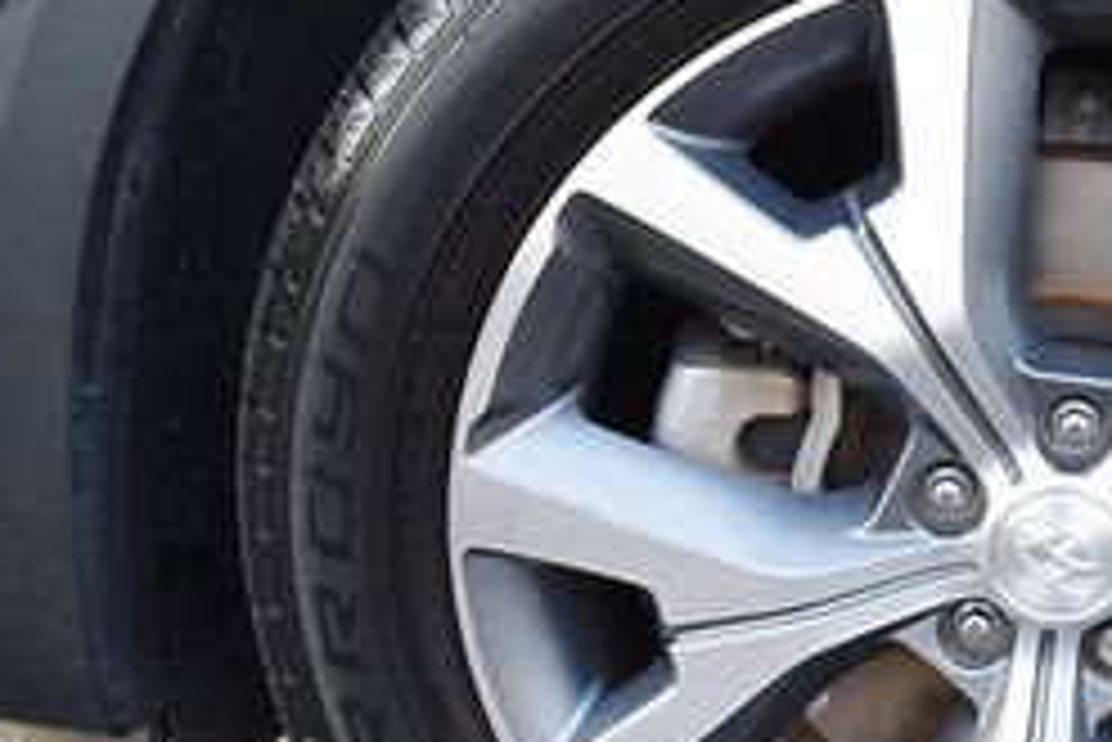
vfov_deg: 19.5
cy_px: 402
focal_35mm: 70
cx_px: 1225
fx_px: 2163
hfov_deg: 26.5
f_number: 3.5
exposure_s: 1/250
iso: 640
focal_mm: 18
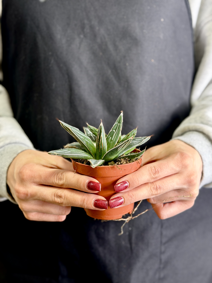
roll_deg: +3.2
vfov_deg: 39.7
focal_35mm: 48
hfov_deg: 30.3
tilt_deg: -11.9
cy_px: 142
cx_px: 106
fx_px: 392
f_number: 1.78
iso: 100
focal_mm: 6.76
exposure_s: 1/63
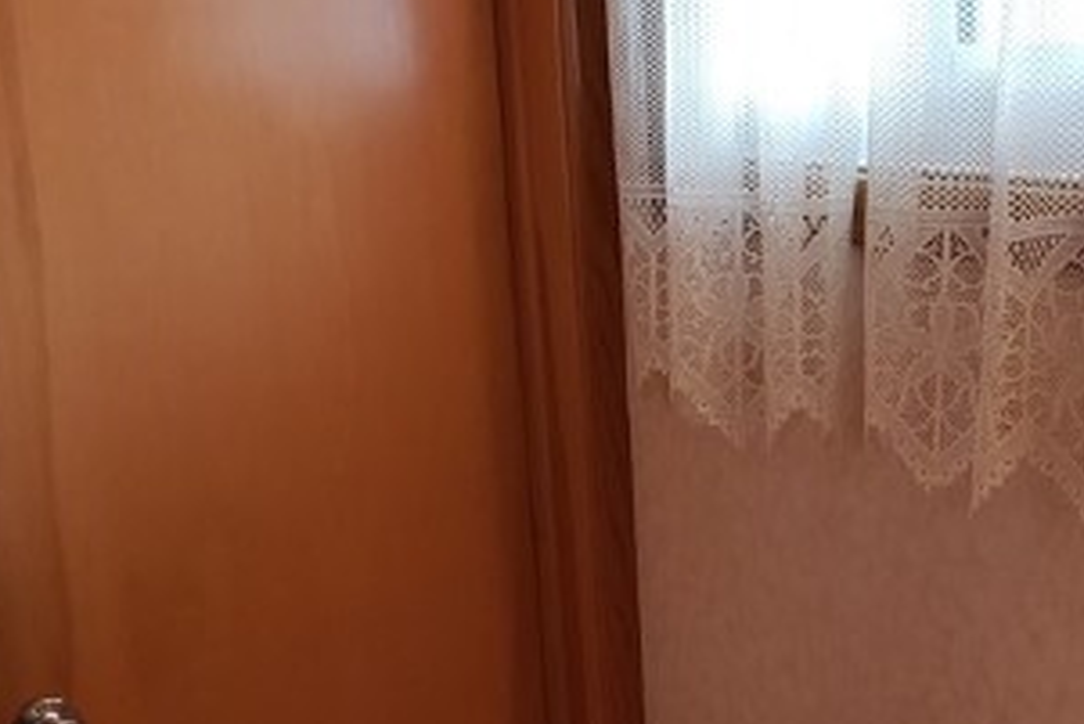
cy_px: 663
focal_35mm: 69
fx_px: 2079
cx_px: 695
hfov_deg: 29.1
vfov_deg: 19.4
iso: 250
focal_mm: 4.3
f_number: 2.4
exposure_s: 1/40
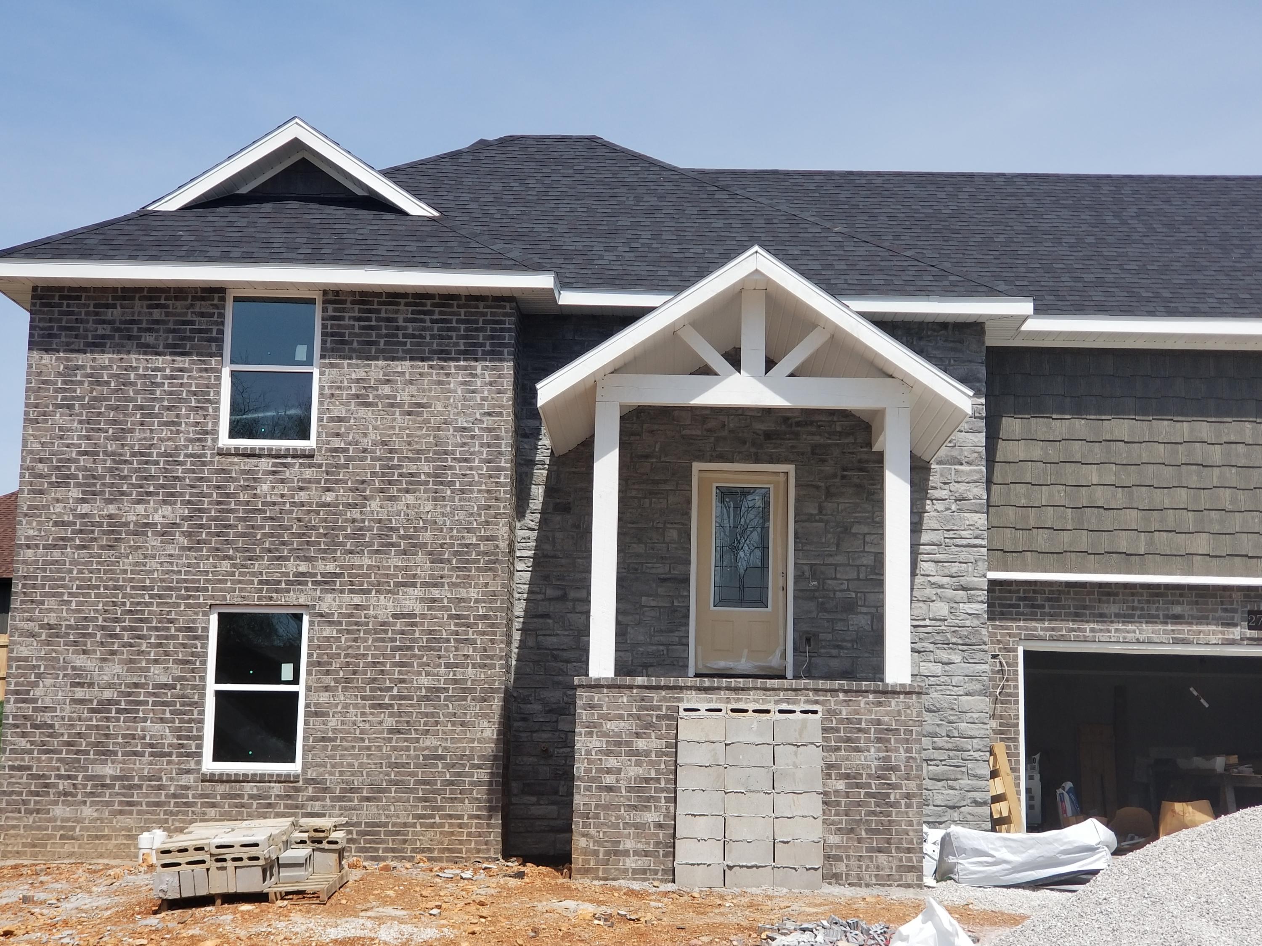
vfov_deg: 28.0
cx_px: 631
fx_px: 1896
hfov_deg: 36.8
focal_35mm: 52
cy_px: 473
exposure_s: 1/954
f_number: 2.4
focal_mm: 6
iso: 25
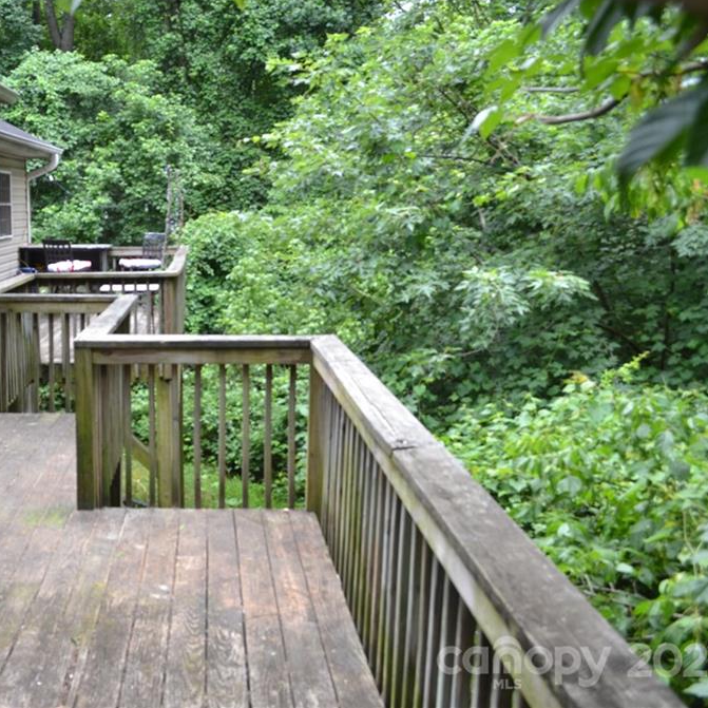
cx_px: 192
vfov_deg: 47.2
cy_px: 349
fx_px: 810
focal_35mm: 35
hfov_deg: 45.8
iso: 400
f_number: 5
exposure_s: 1/100
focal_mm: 18
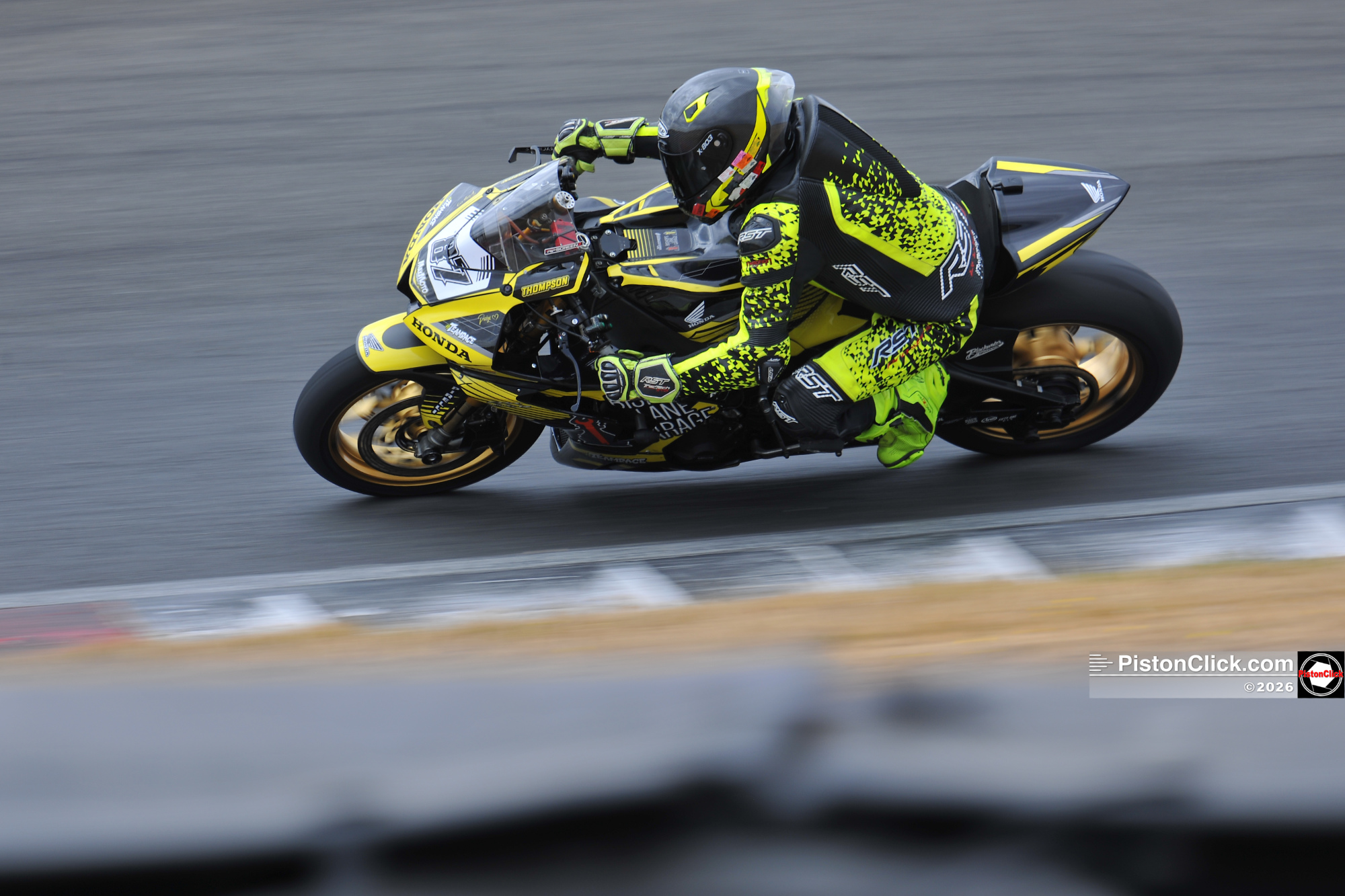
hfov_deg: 4.9
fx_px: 15689
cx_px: 672
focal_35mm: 420
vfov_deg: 3.3
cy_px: 448
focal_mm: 420
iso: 100
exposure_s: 1/250
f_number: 7.1
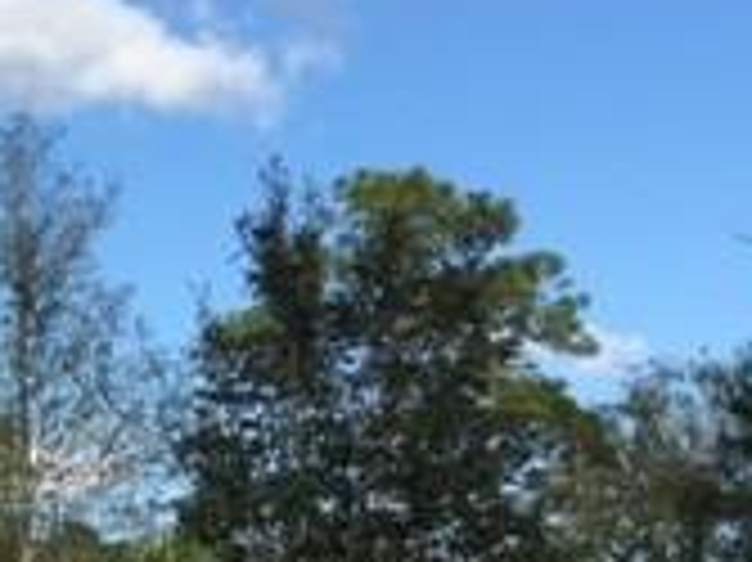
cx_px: -432
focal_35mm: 111
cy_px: 665
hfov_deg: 16.0
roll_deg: +0.0
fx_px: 2410
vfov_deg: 13.0
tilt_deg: +1.9
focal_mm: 4.15
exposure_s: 1/1131
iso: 25
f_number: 2.2
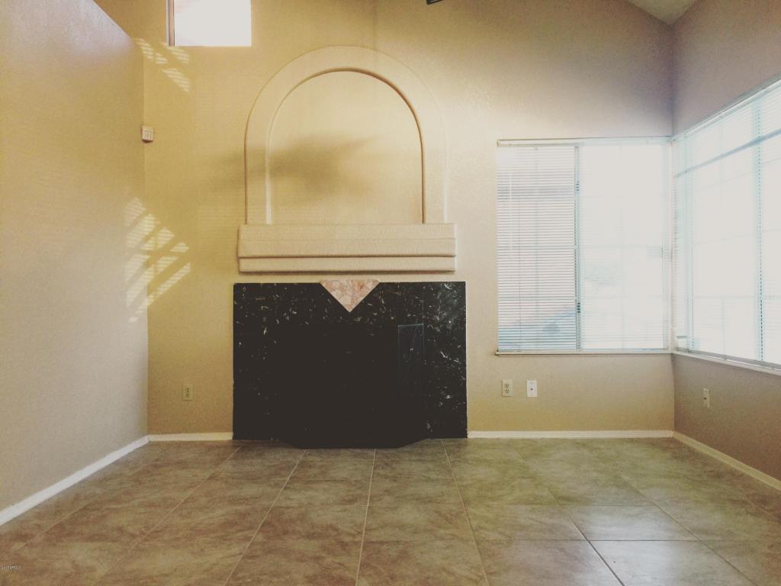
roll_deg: -2.5
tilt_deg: +1.9
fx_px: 654
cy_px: 293
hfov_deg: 61.7
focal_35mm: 29
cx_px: 390
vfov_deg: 48.2
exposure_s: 1/30
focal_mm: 4.15
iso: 40
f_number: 2.2
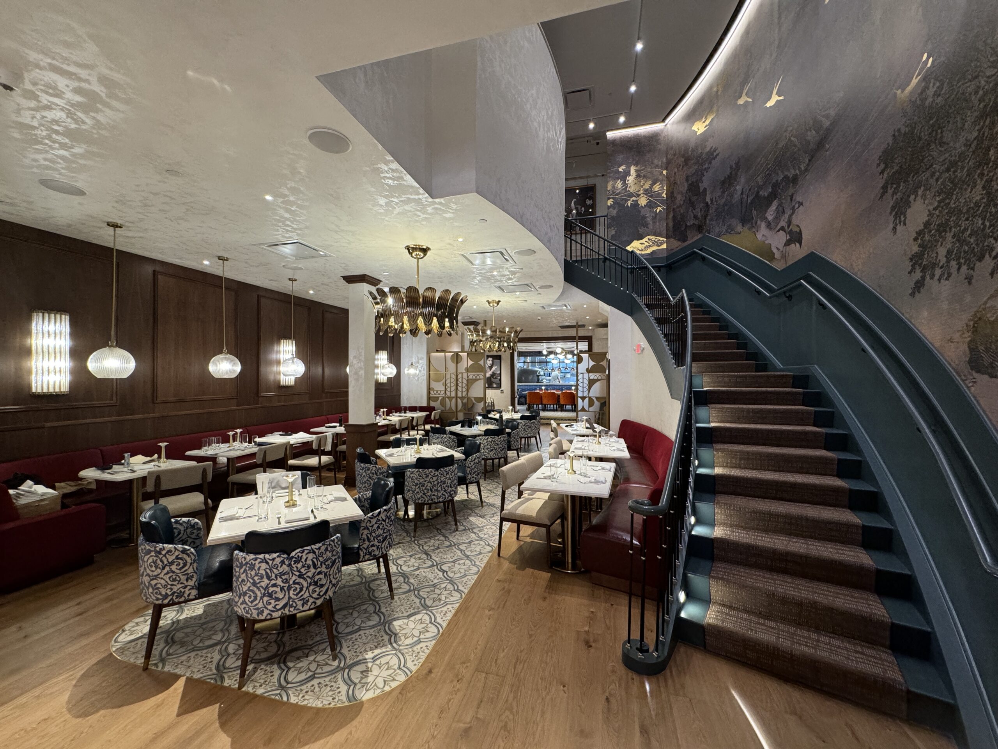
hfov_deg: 102.1
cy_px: 374
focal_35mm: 14
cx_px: 499
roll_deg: +0.2
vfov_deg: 85.7
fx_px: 404
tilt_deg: +0.0
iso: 250
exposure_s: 1/60
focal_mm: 2.22
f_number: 2.2
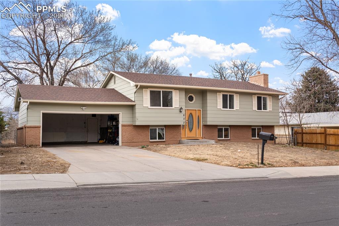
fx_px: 321
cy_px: 113
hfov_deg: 55.7
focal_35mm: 34
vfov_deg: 38.8
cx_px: 170
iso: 100
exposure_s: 1/60
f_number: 8
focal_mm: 22.7
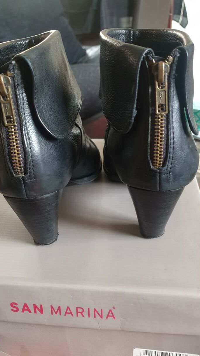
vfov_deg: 62.6
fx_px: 292
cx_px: 93
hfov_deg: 37.8
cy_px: 190
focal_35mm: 31
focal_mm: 4.3
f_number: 1.5
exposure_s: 1/50
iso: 250
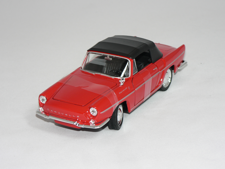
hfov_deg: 20.7
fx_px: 617
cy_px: 84
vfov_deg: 15.6
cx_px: 112
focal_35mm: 95
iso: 80
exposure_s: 1/60
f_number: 3.2
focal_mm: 15.8
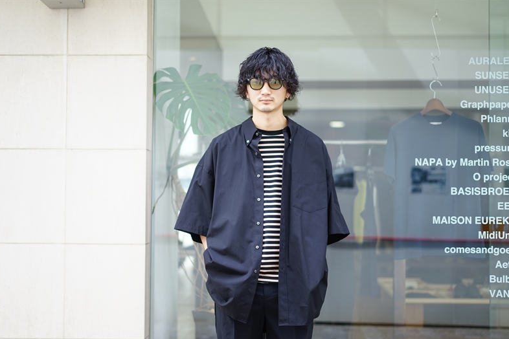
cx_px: 253
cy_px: 171
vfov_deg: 24.2
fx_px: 792
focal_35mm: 56
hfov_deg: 35.6
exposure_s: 1/250
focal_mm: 55
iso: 100
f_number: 1.8
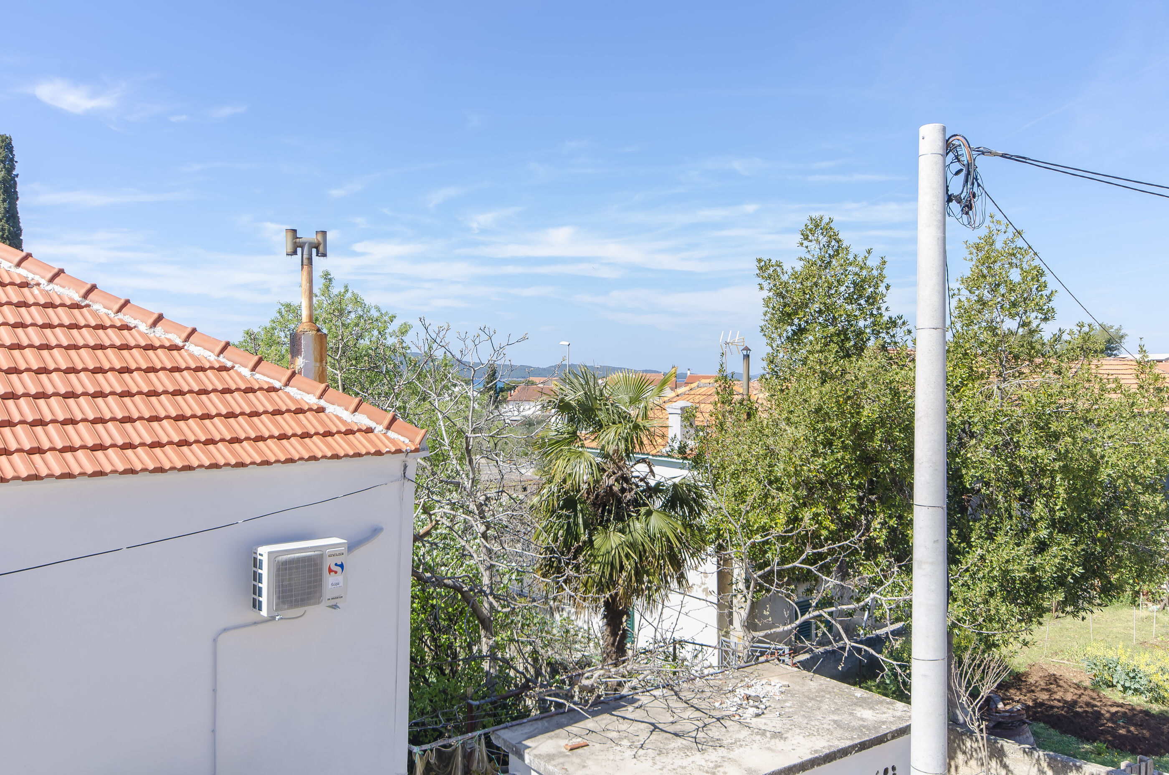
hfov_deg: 62.0
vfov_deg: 43.4
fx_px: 972
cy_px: 388
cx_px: 584
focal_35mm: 30
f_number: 7.1
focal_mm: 20
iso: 100
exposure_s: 1/100
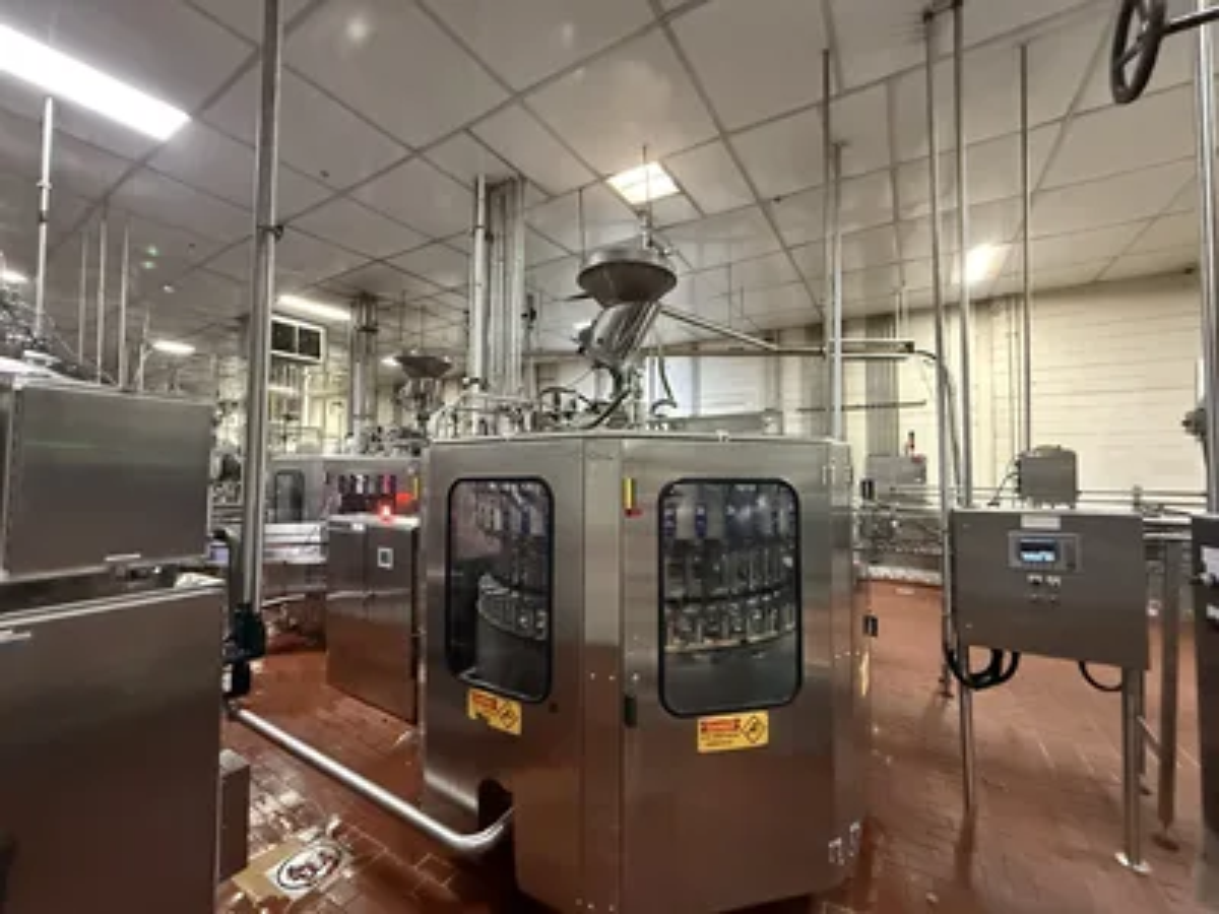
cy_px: 457
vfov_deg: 85.7
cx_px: 610
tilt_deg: +4.3
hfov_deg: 102.1
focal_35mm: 14
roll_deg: -1.1
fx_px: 493
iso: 1000
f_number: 2.2
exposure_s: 1/60
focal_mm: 2.22
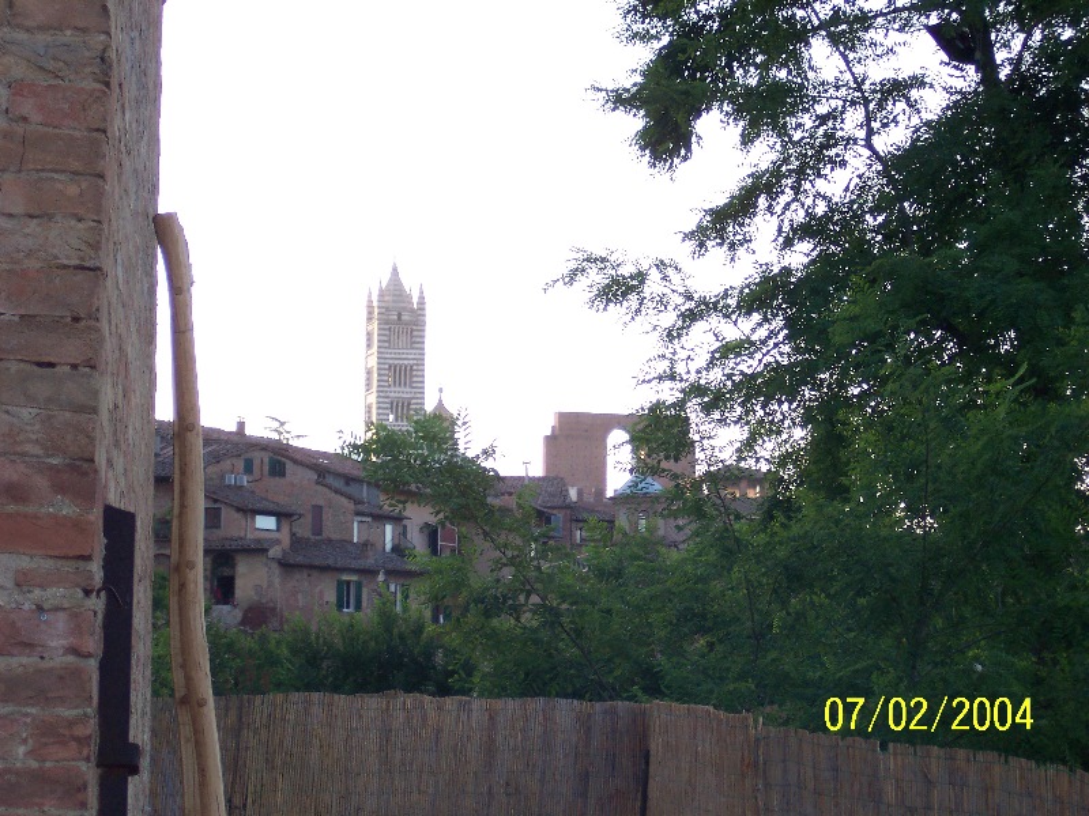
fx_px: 3586
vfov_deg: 13.0
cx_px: 544
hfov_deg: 17.3
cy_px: 408
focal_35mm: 114
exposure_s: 1/180
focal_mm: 24
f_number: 4.8
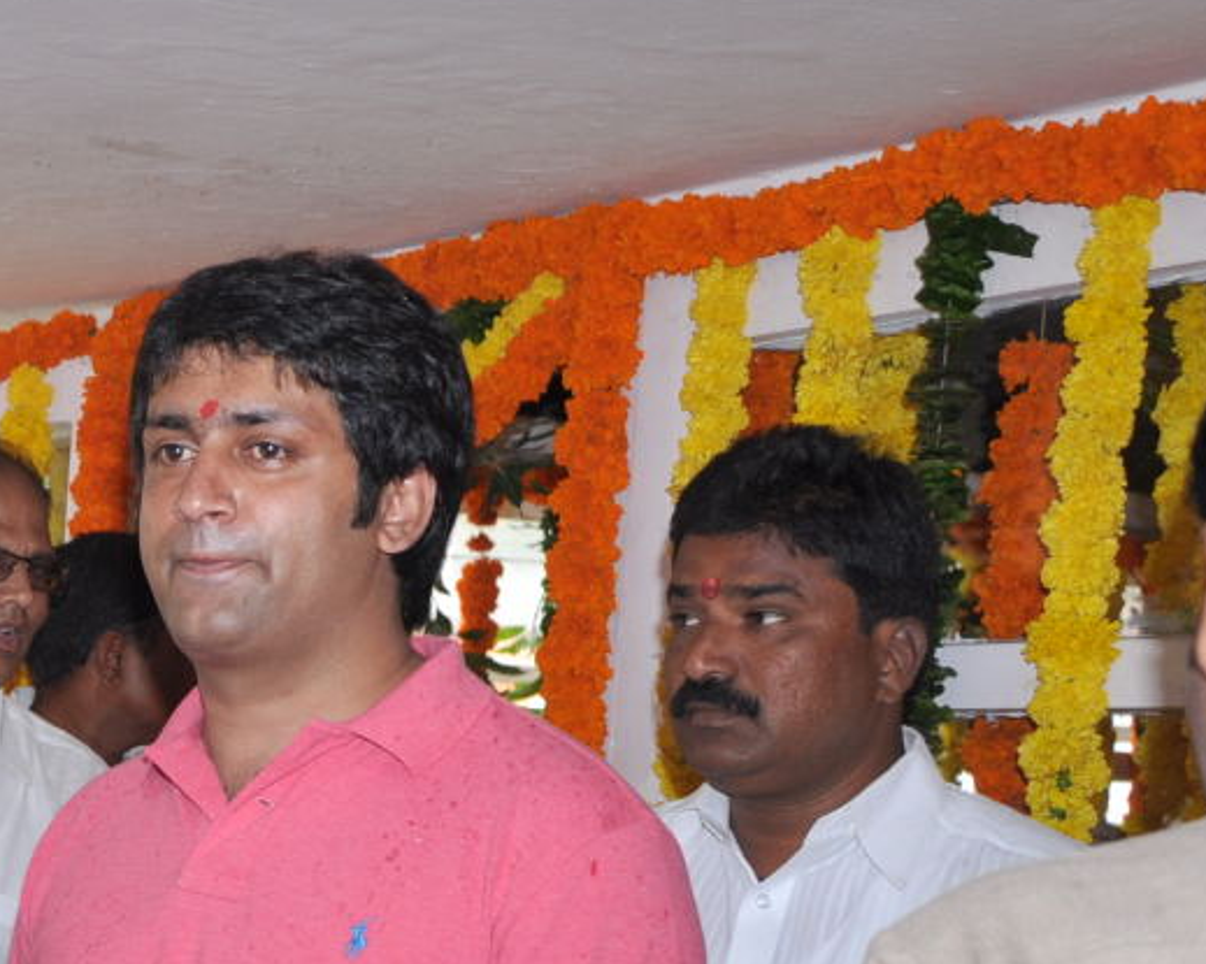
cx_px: -562
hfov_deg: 21.0
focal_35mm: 78
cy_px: 1014
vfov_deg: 19.0
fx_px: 2784
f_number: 5.6
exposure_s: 1/160
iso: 250
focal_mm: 18
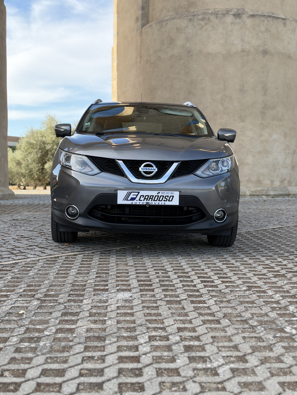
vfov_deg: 39.7
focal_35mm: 48
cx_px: 148
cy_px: 198
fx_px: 549
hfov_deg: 30.3
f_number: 1.8
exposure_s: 1/1271
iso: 100
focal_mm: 6.93
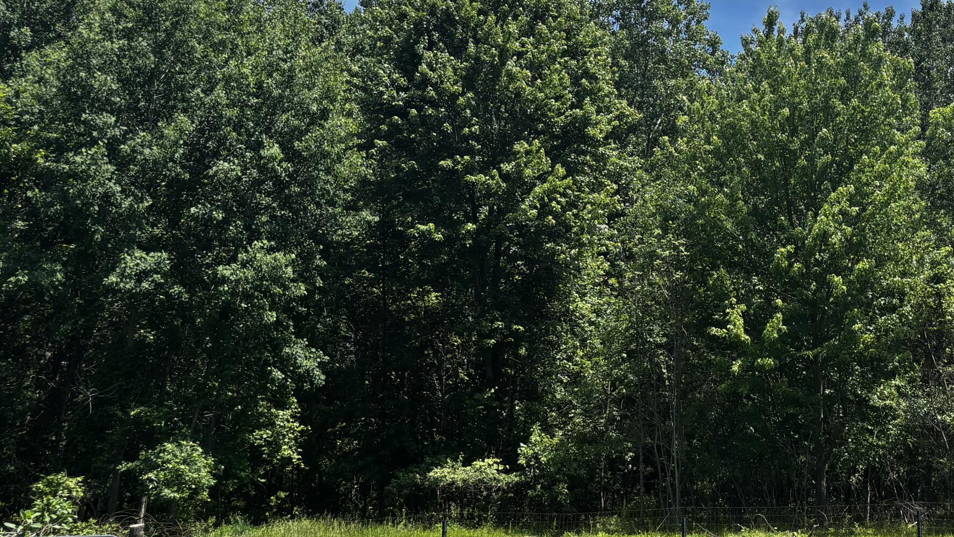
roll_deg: +0.9
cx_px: 756
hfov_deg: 41.2
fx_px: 1214
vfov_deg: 24.8
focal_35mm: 48
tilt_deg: +13.5
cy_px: 171
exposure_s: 1/2288
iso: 50
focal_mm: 5.96
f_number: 1.6
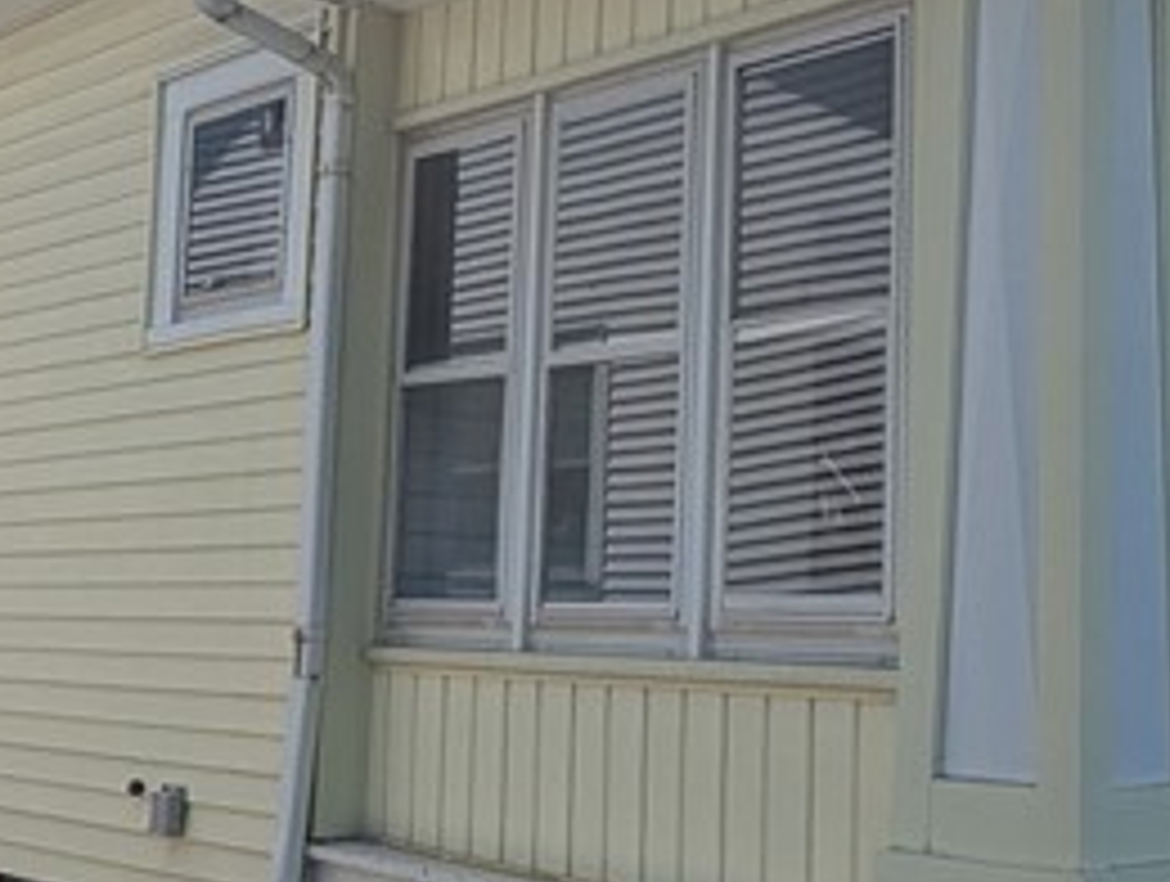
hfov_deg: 37.1
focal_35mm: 51
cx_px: 763
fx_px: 1727
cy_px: 351
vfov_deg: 28.6
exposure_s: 1/4484
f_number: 2.2
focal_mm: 1.95
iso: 47
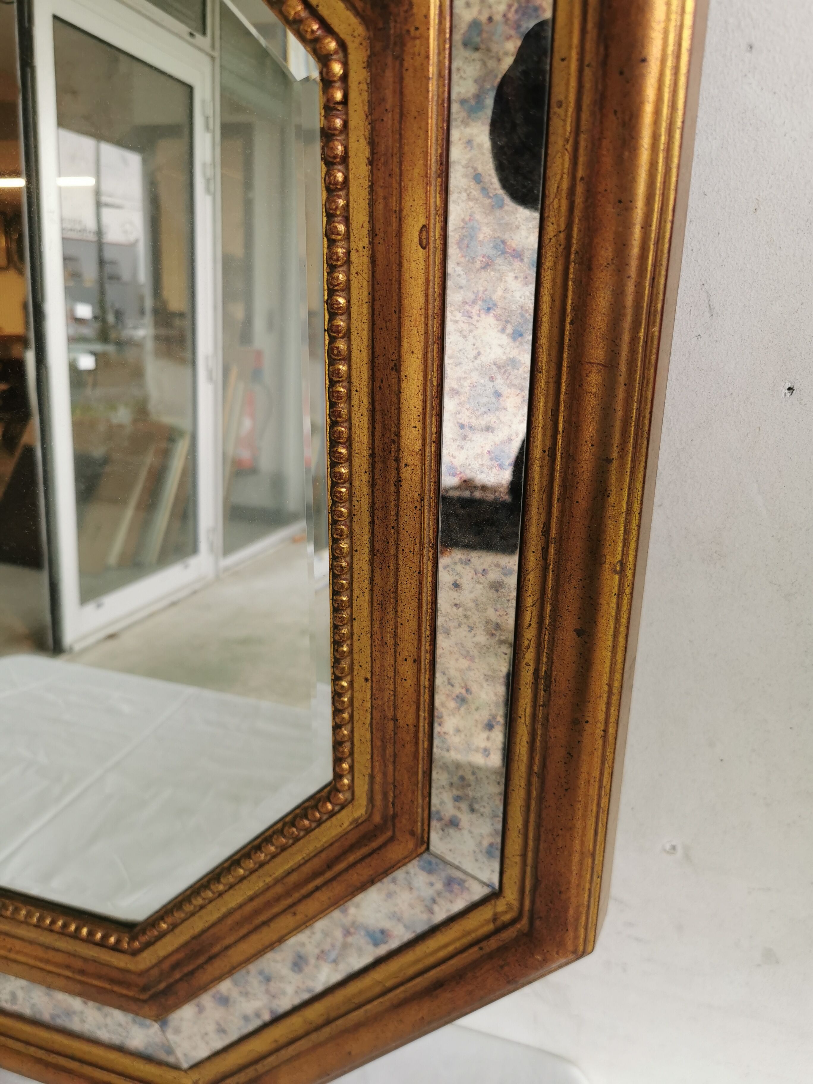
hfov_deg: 51.4
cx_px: 406
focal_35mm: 27
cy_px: 542
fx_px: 846
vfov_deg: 65.3
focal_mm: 5.56
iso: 80
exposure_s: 1/100
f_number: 1.6
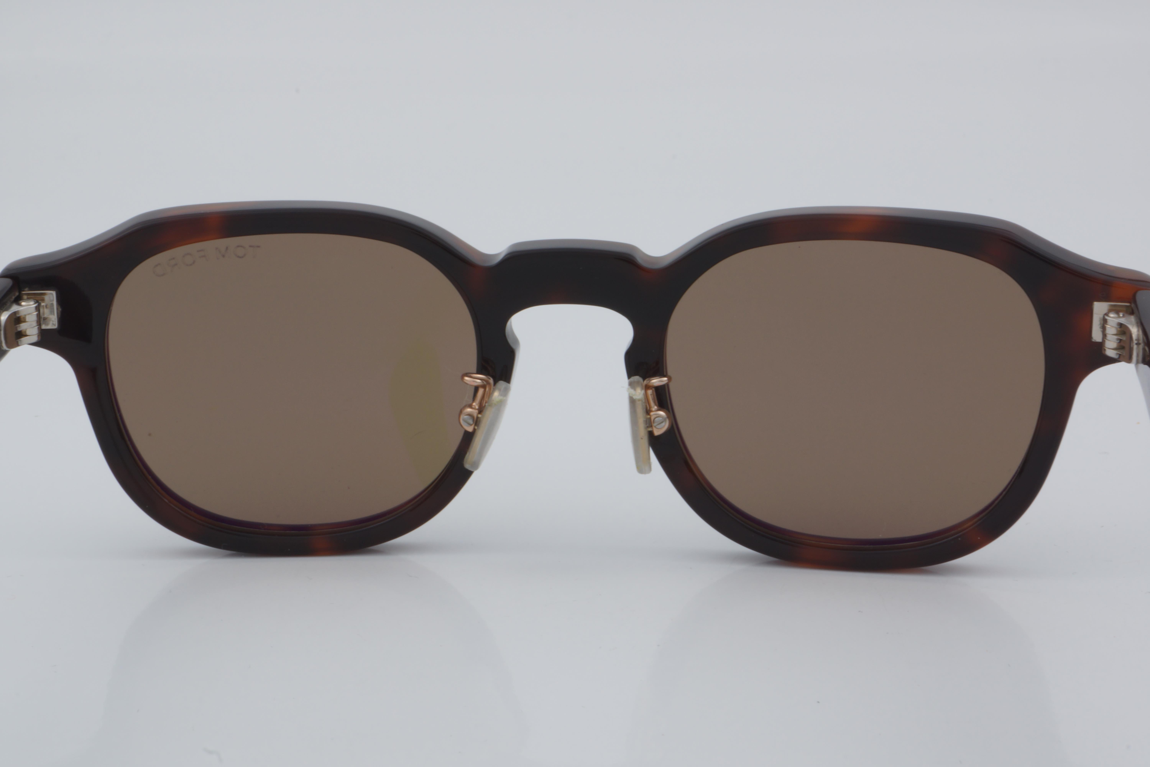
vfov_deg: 16.6
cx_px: 575
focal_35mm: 82
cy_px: 384
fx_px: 2635
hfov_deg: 24.6
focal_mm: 55
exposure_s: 1/4
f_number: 32
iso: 100
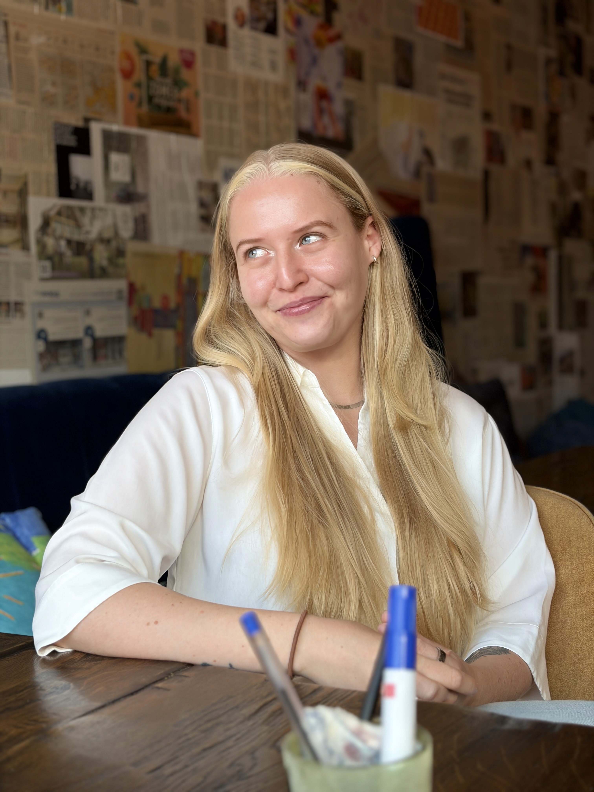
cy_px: 396
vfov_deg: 36.8
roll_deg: +2.1
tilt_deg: -4.4
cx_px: 297
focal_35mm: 52
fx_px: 1190
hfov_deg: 28.0
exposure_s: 1/100
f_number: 1.6
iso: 32
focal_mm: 5.96
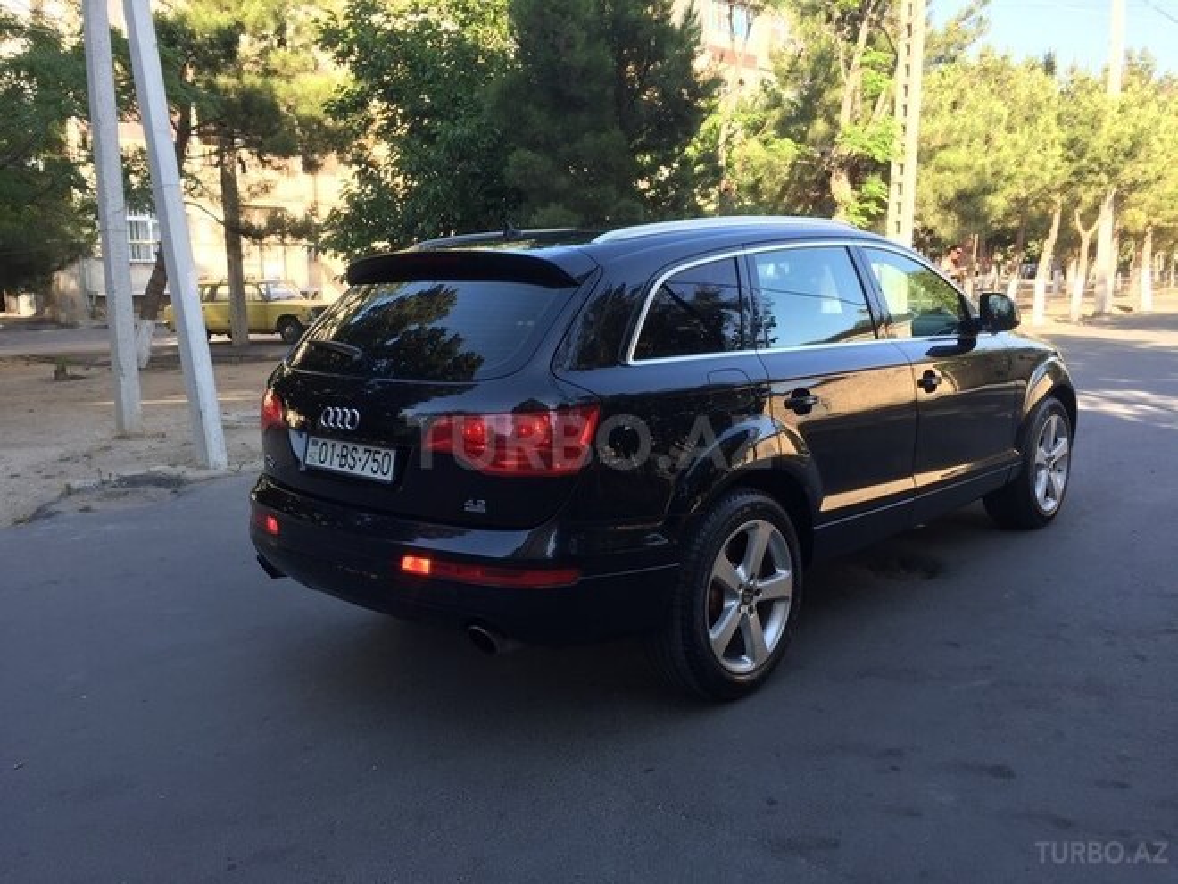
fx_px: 987
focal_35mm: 29
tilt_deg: -8.9
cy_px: 442
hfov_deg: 61.7
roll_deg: -0.1
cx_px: 589
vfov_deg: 48.2
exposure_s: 1/172
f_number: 2.2
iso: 32
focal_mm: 4.15
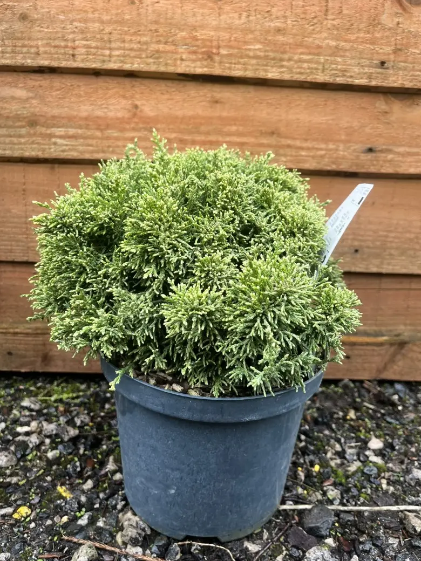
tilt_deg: -21.9
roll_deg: -2.0
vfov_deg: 65.3
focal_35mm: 27
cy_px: 282
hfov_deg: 51.4
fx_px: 438
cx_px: 210
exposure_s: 1/122
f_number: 1.6
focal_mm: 5.1
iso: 80
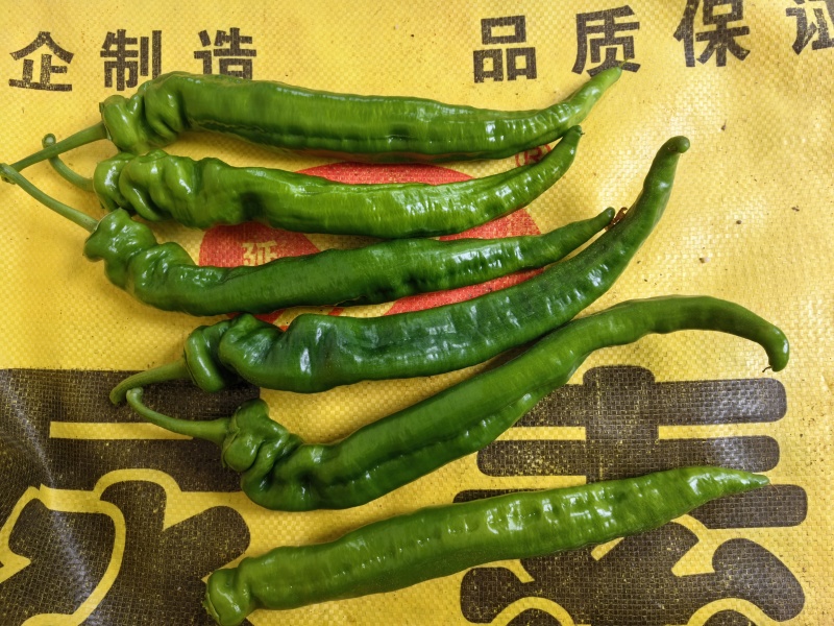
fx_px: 578
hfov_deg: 71.6
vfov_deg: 56.8
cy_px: 313
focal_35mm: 24
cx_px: 417
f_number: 4
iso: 160
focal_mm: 5.75
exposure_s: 1/100
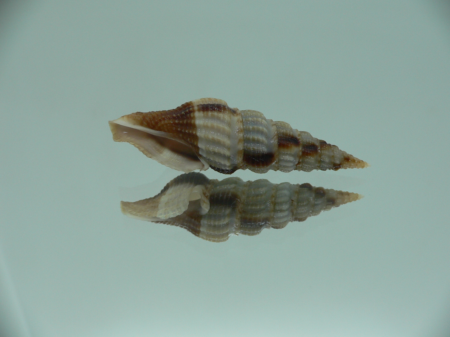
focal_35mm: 35
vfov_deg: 40.7
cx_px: 225
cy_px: 168
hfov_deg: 52.6
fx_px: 455
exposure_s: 1/60
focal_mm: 4.6
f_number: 2.8
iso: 80
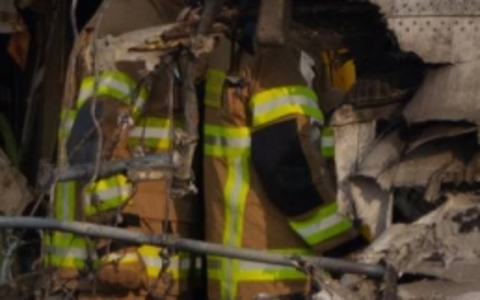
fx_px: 37201
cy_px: 141
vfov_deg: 0.5
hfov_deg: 0.7
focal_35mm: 2845
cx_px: -45
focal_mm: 600
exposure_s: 1/2500
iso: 500
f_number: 6.3
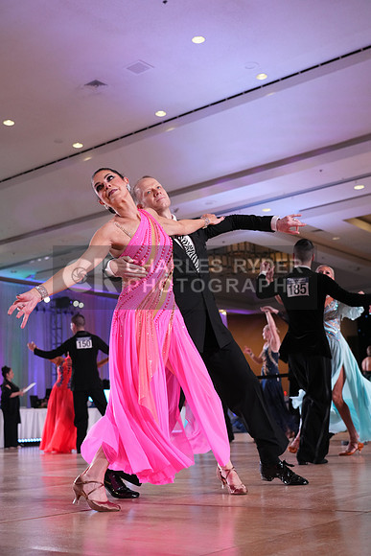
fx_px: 680
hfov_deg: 30.5
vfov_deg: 44.5
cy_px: 278
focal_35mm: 44
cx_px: 186
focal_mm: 44
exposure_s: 1/500
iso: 2500
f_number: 4
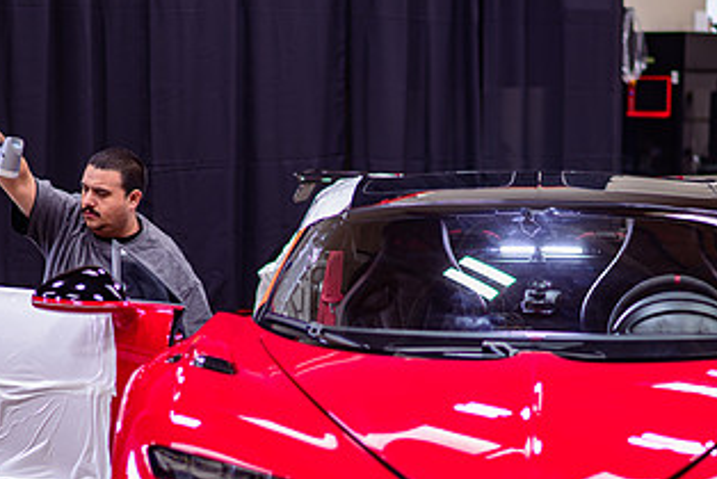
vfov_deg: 12.8
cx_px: 338
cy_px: 357
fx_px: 2133
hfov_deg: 19.1
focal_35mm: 107
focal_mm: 58
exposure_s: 1/60
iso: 100
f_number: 1.4
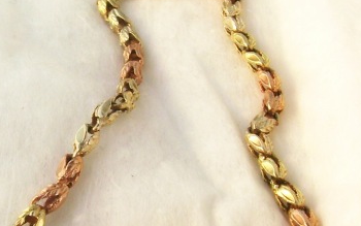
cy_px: 128
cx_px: 140
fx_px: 650
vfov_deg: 19.7
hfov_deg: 31.0
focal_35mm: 66
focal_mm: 5.6
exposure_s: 1/350
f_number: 4.8
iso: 80
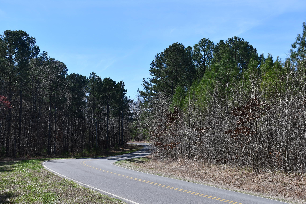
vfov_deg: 21.9
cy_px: 120
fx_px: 527
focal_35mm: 62
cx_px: 133
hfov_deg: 32.3
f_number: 8
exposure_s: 1/250
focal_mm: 34
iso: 100
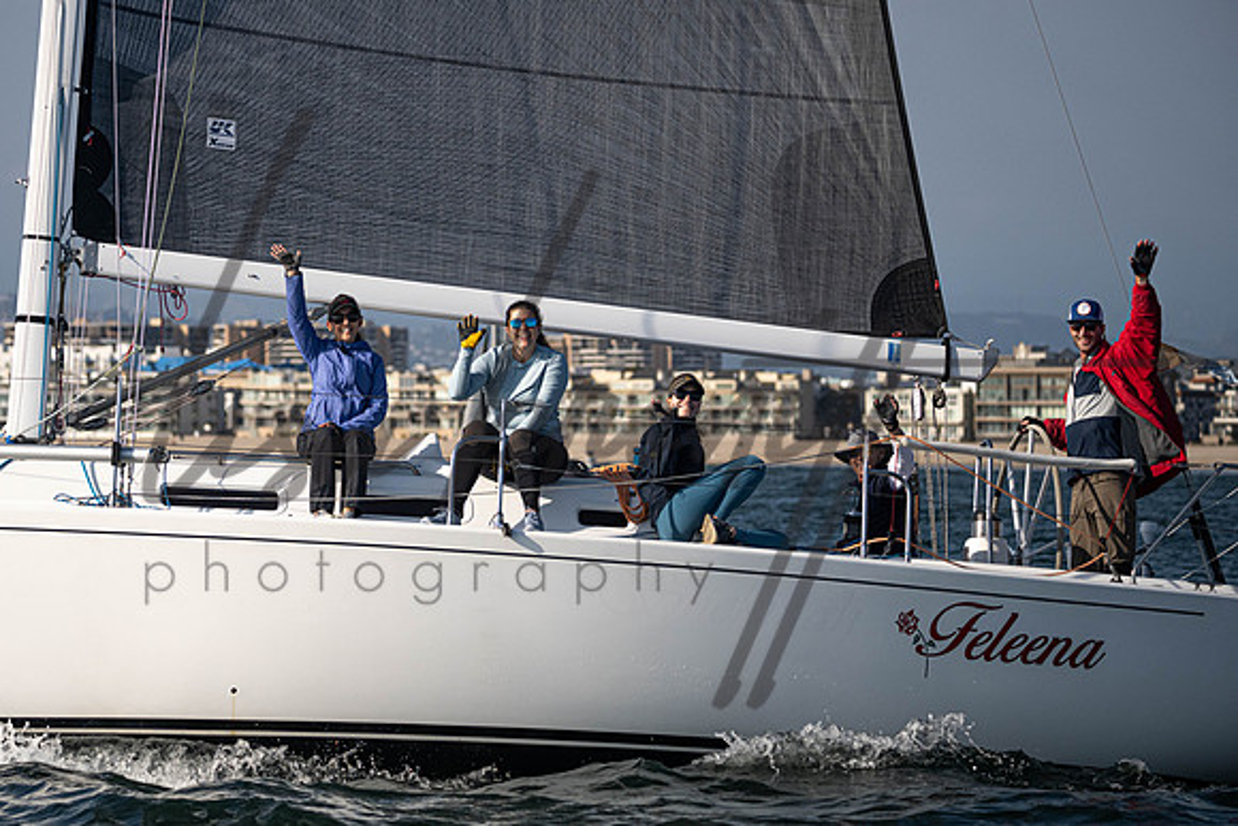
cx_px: 439
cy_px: 386
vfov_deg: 7.3
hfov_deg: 10.9
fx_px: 6509
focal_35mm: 189
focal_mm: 145
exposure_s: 1/6400
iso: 400
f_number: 4.8
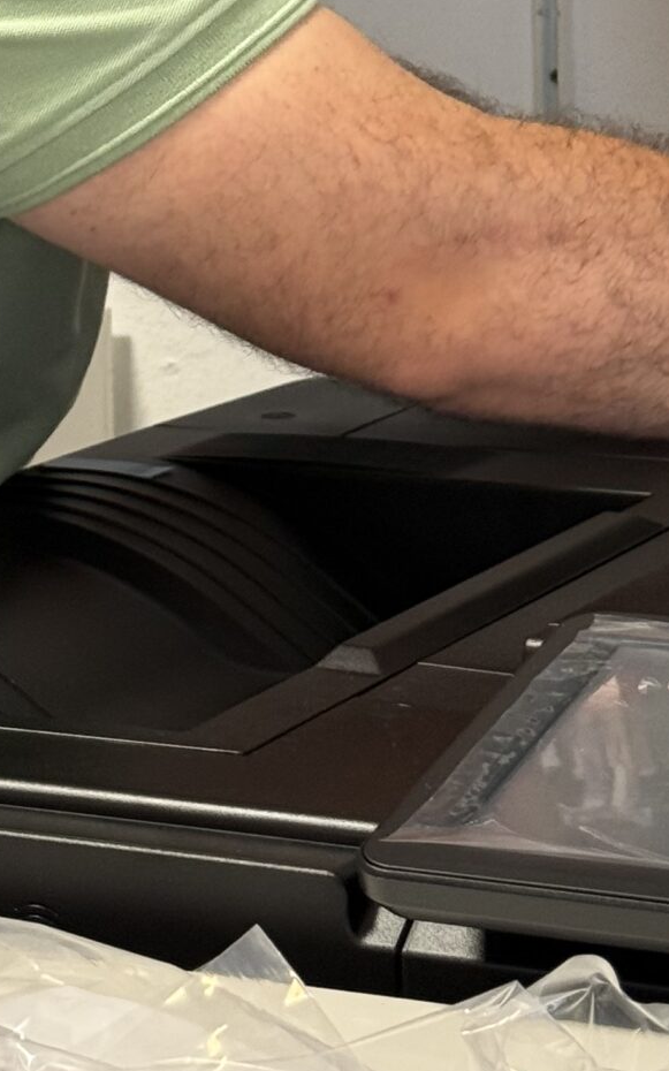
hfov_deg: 9.3
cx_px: 501
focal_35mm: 140
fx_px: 4085
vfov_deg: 14.6
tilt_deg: -3.5
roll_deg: +0.4
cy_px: -100
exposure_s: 1/50
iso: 100
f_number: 1.78
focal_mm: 6.76
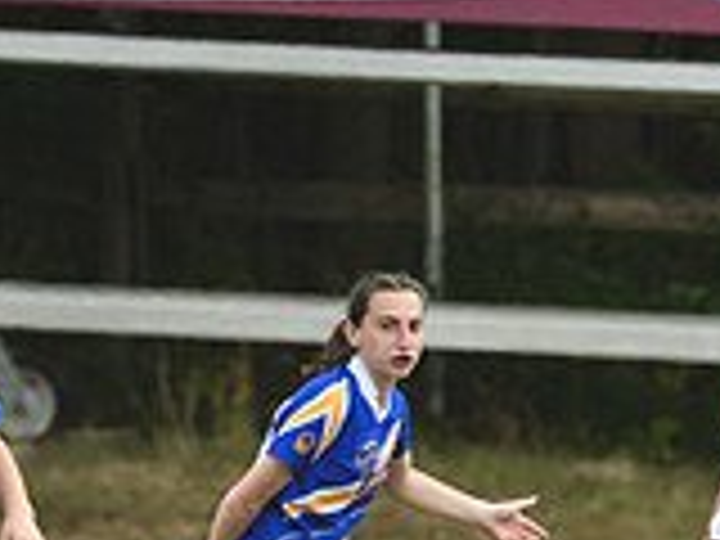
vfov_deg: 0.8
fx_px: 37959
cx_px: 1080
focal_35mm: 1825
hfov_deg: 1.1
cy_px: 526
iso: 320
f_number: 6
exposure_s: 1/1000
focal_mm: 350
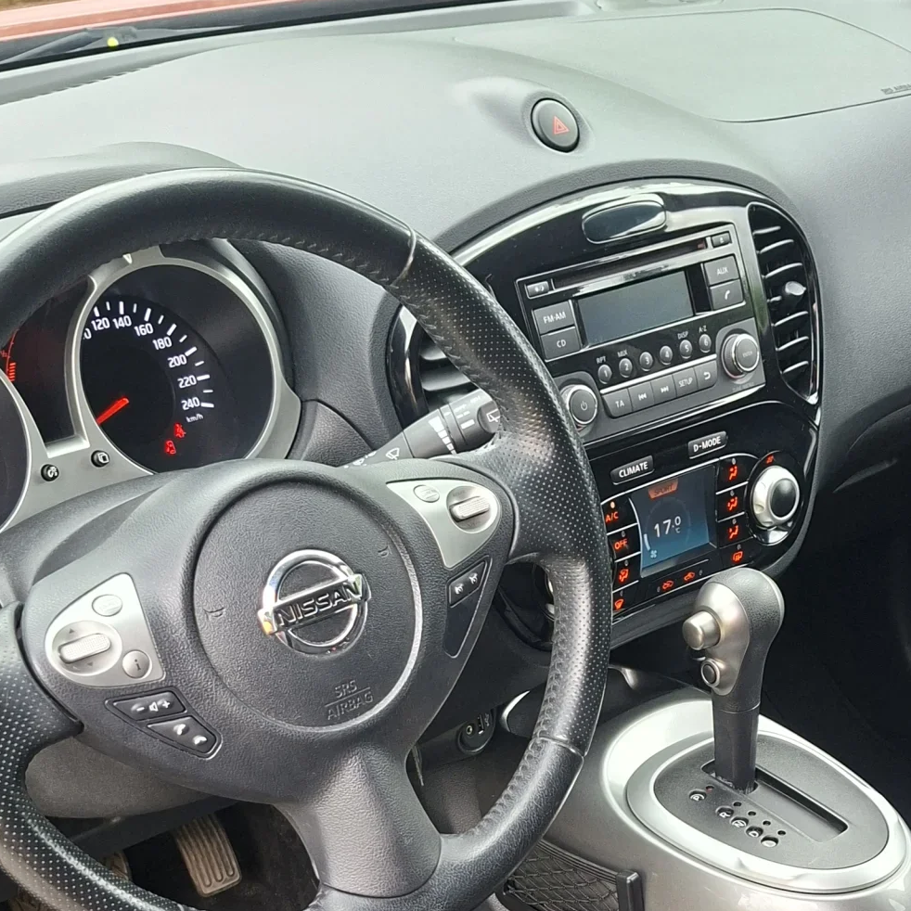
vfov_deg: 29.9
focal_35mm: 53
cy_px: 920
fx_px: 1578
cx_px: 559
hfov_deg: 32.1
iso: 100
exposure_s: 1/100
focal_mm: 5.54
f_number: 1.8
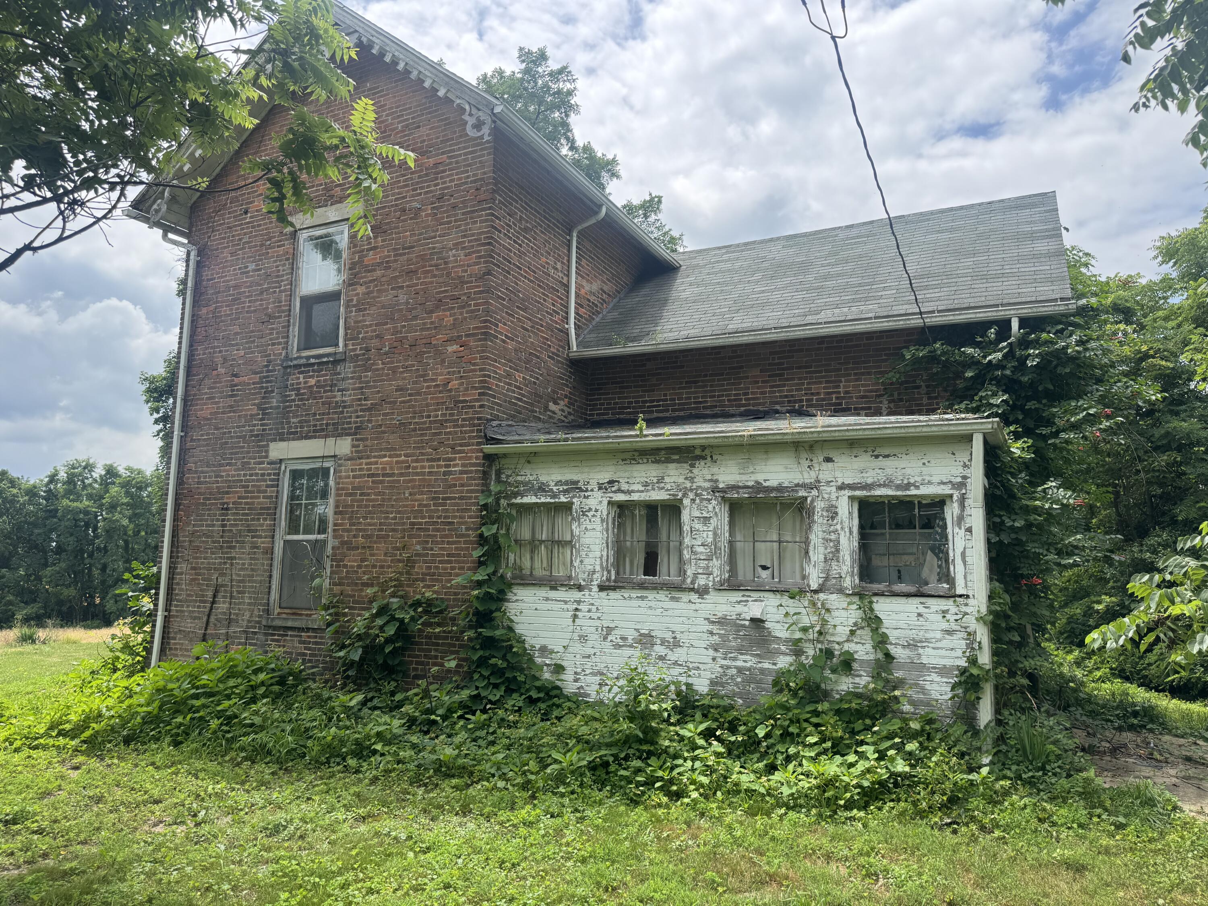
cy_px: 453
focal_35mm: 24
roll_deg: -1.2
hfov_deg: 71.6
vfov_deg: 56.8
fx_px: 838
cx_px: 604
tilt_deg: +8.2
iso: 80
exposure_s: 1/2041
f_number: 1.78
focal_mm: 6.76
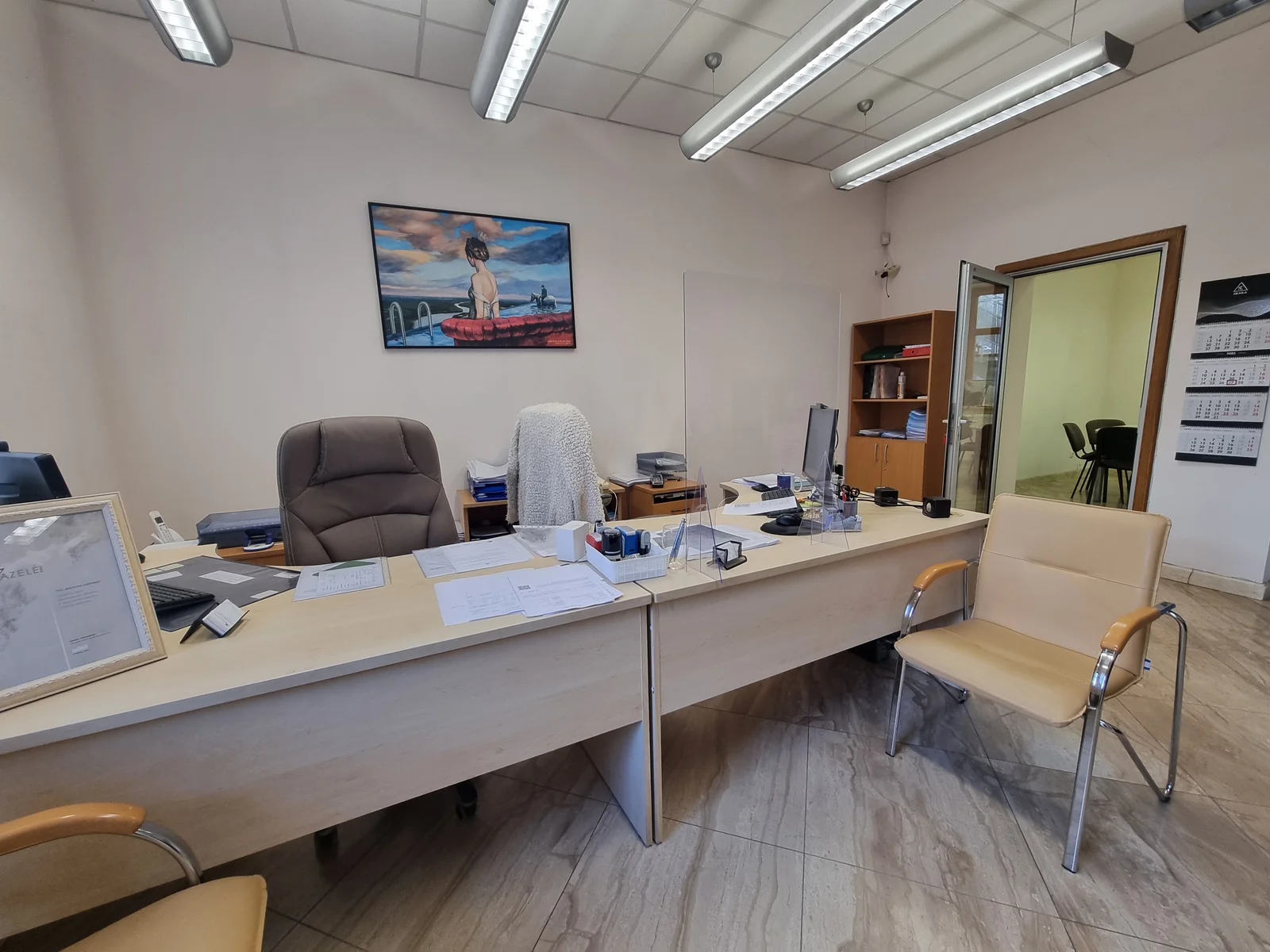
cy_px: 476
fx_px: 477
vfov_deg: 89.9
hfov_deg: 106.2
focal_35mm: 13
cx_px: 635
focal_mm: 2.2
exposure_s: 1/50
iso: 125
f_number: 2.2
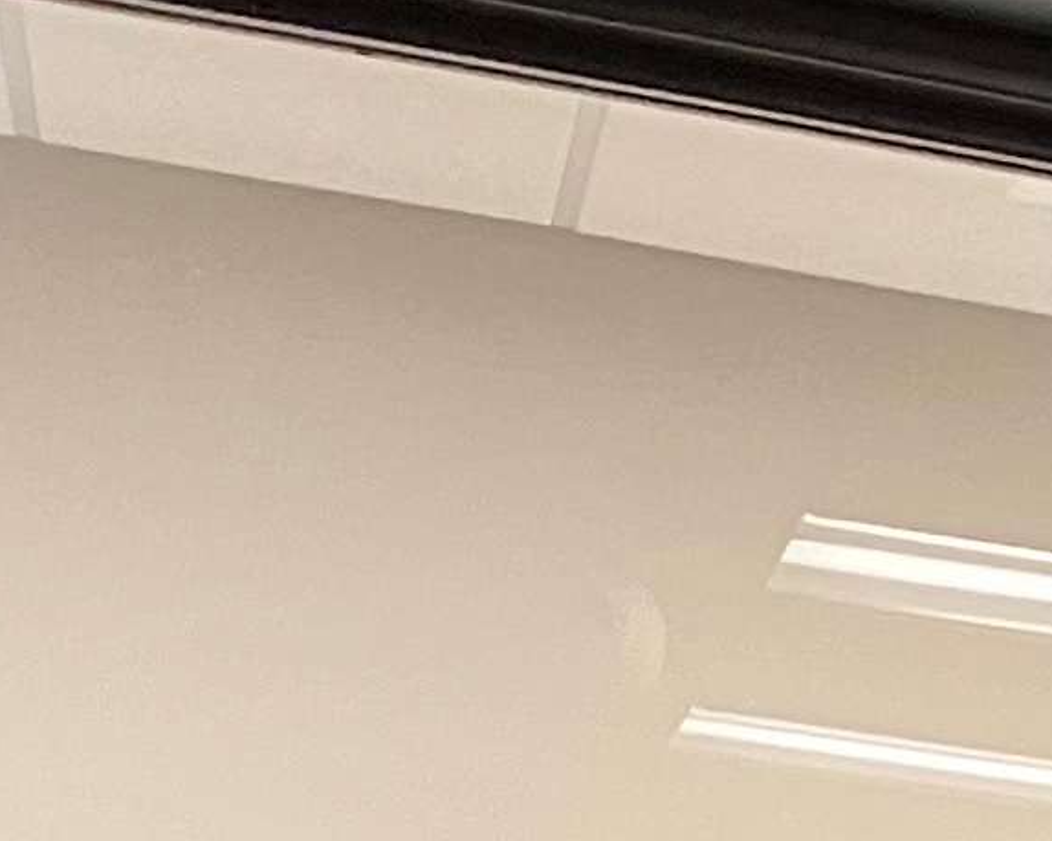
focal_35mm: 192
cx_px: 3411
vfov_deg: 7.2
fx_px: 5977
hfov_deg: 8.2
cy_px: 2439
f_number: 1.8
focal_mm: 3.99
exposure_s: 1/41
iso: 100
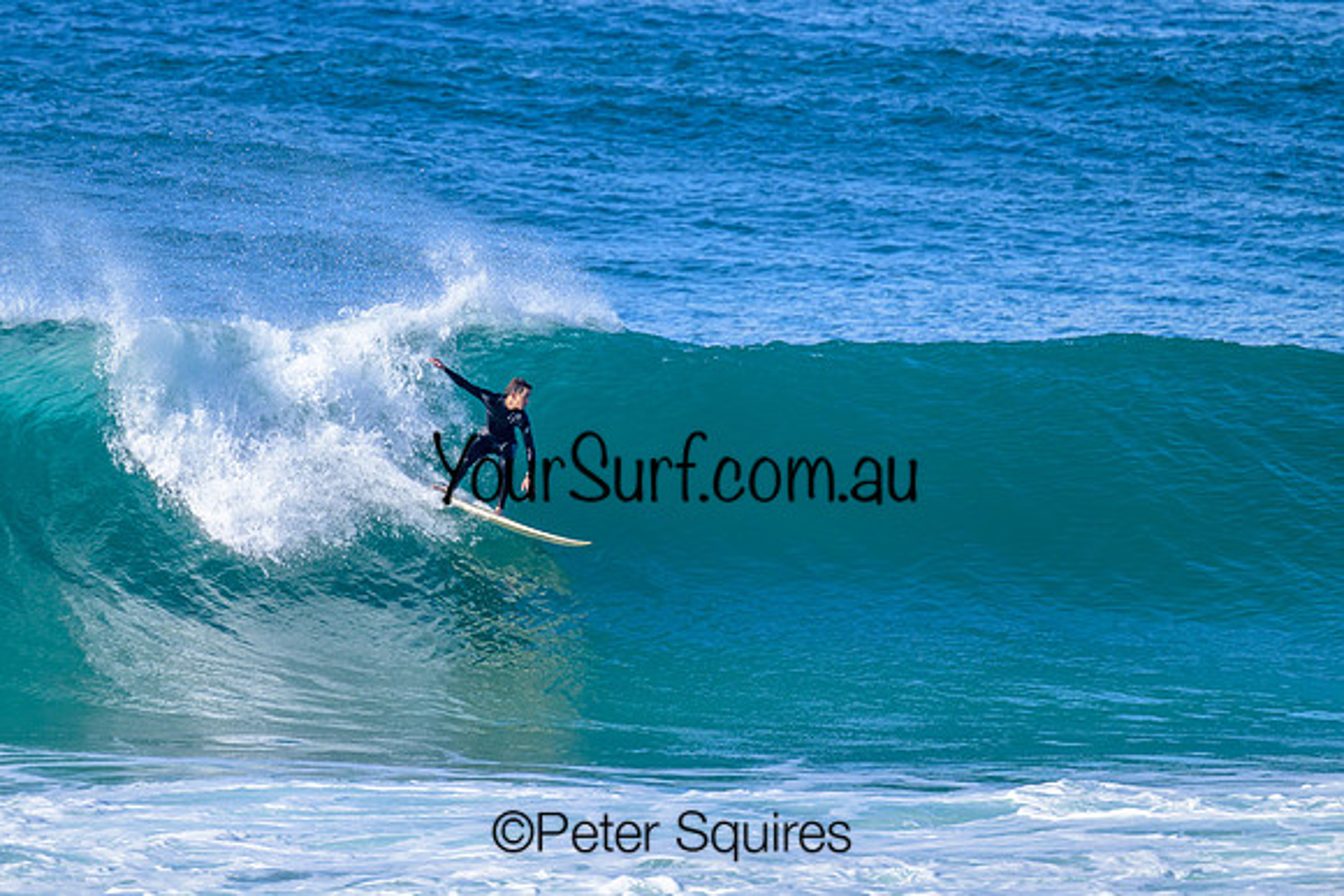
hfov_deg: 3.2
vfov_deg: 2.1
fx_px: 24091
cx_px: 583
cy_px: 400
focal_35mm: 645
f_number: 8
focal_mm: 560
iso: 900
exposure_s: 1/2000
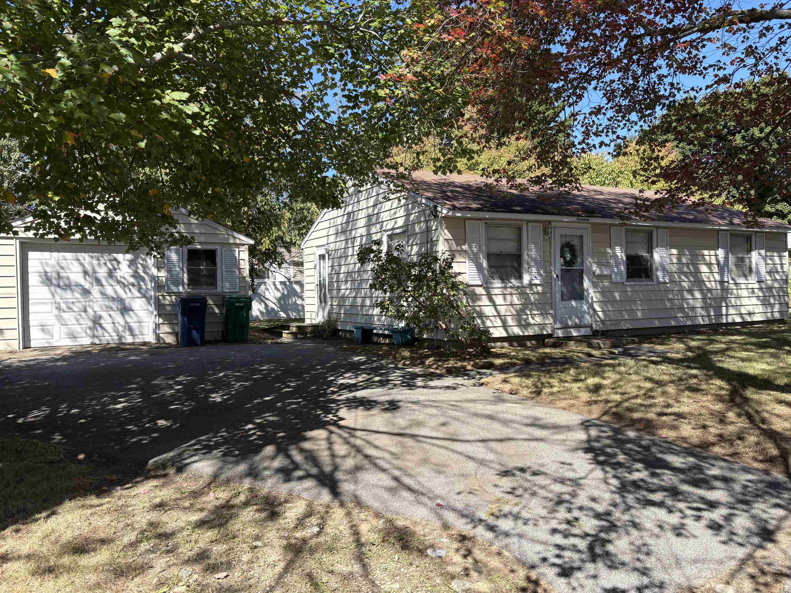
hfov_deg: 67.3
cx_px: 396
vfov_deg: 53.1
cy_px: 296
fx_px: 594
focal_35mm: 26
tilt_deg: -0.8
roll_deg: +2.2
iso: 50
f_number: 1.6
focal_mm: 5.96
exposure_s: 1/1239
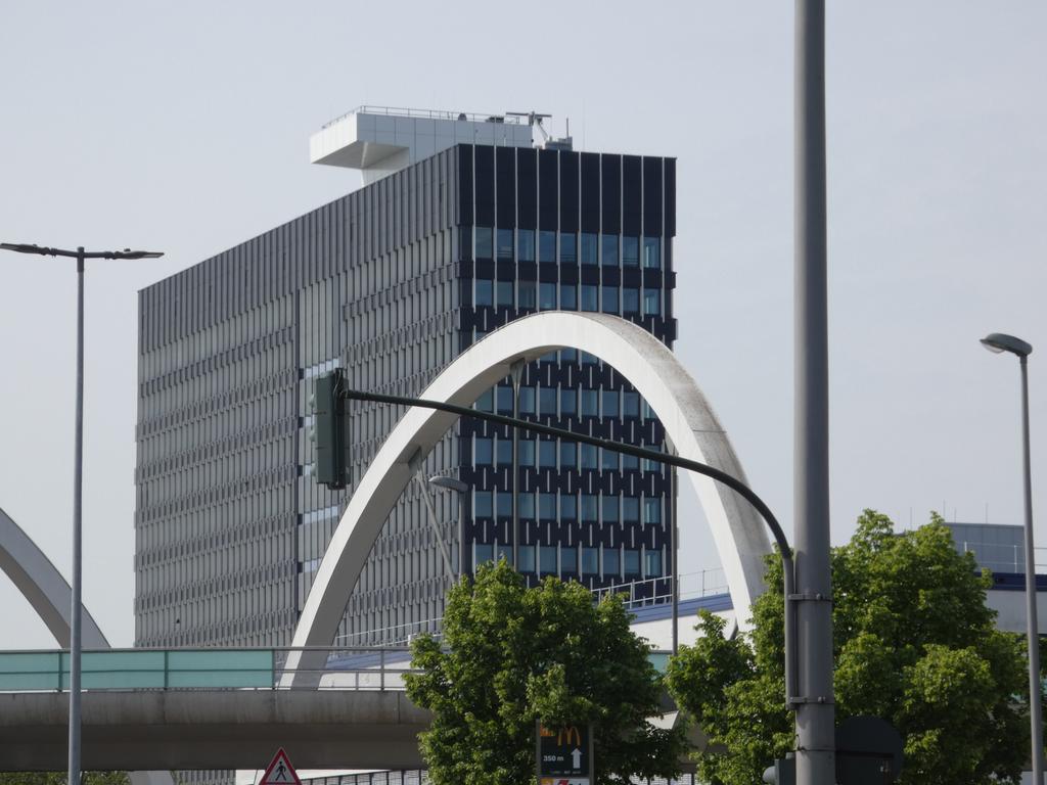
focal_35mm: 144
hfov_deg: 13.7
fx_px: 4355
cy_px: 392
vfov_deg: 10.3
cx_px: 524
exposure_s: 1/250
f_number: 8
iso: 80
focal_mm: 25.8
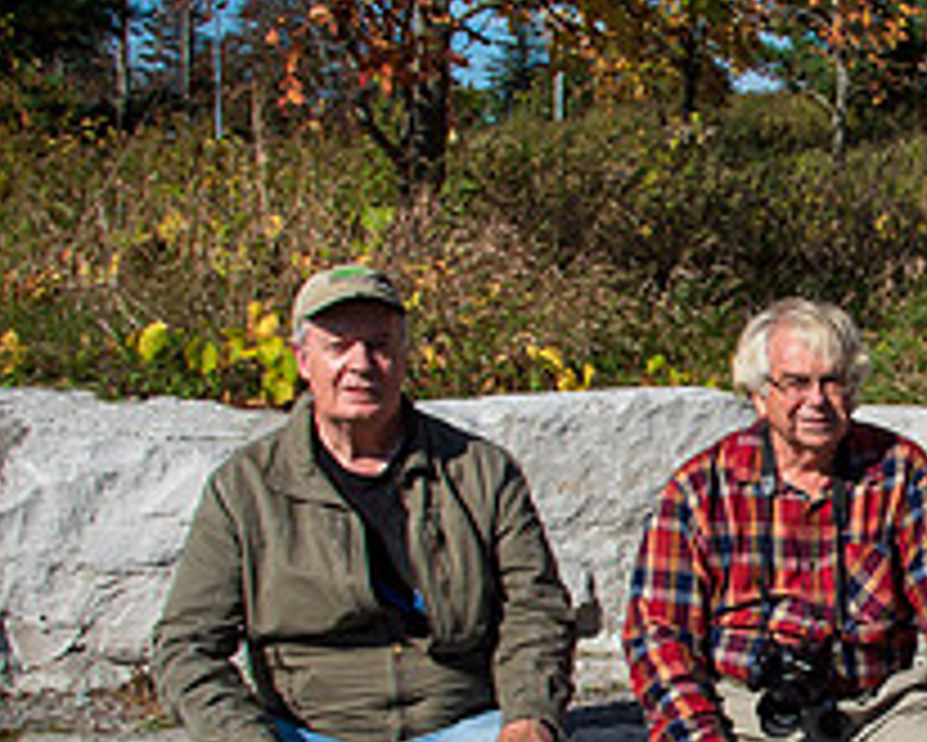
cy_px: 542
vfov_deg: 20.6
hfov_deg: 24.3
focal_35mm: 74
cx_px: 976
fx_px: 2031
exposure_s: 1/125
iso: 280
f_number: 22
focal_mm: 28
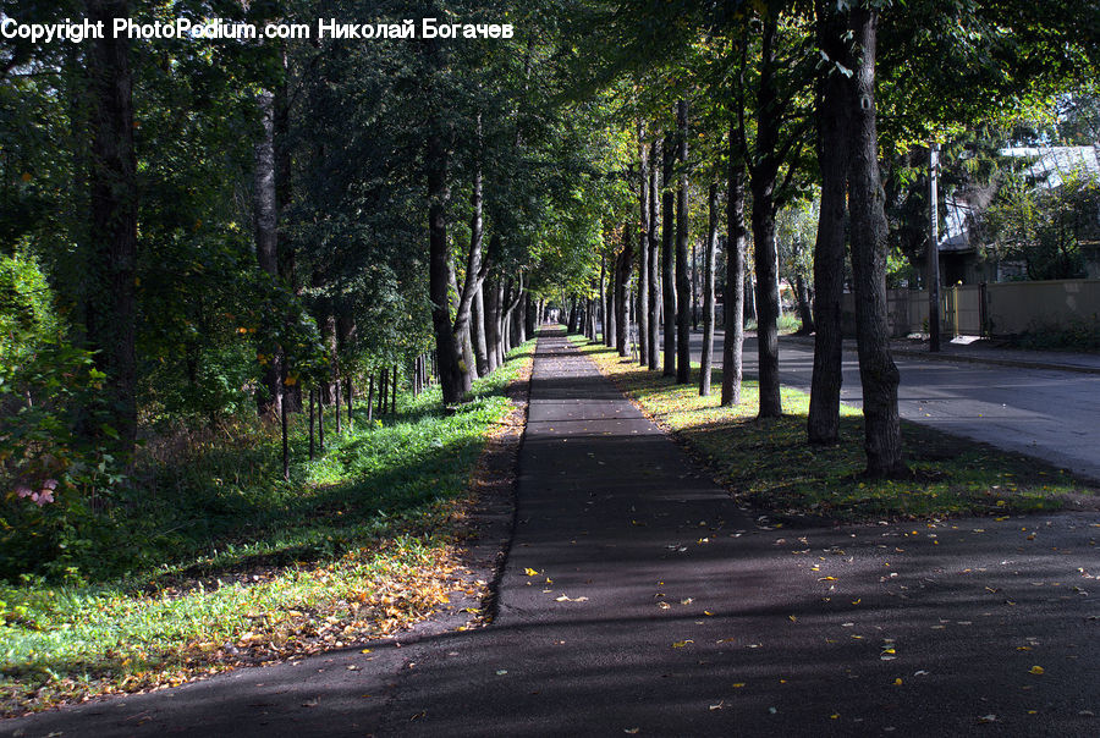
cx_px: 550
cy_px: 369
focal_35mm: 52
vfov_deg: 25.9
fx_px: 1607
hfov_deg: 37.8
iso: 200
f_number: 5.6
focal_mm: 35
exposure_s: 1/60
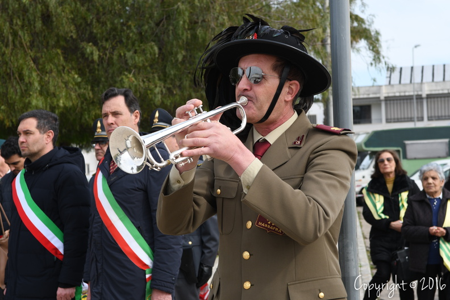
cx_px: 225
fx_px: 1025
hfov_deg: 24.8
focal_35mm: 82
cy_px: 150
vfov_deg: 16.7
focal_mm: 55
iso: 160
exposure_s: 1/250
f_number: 8
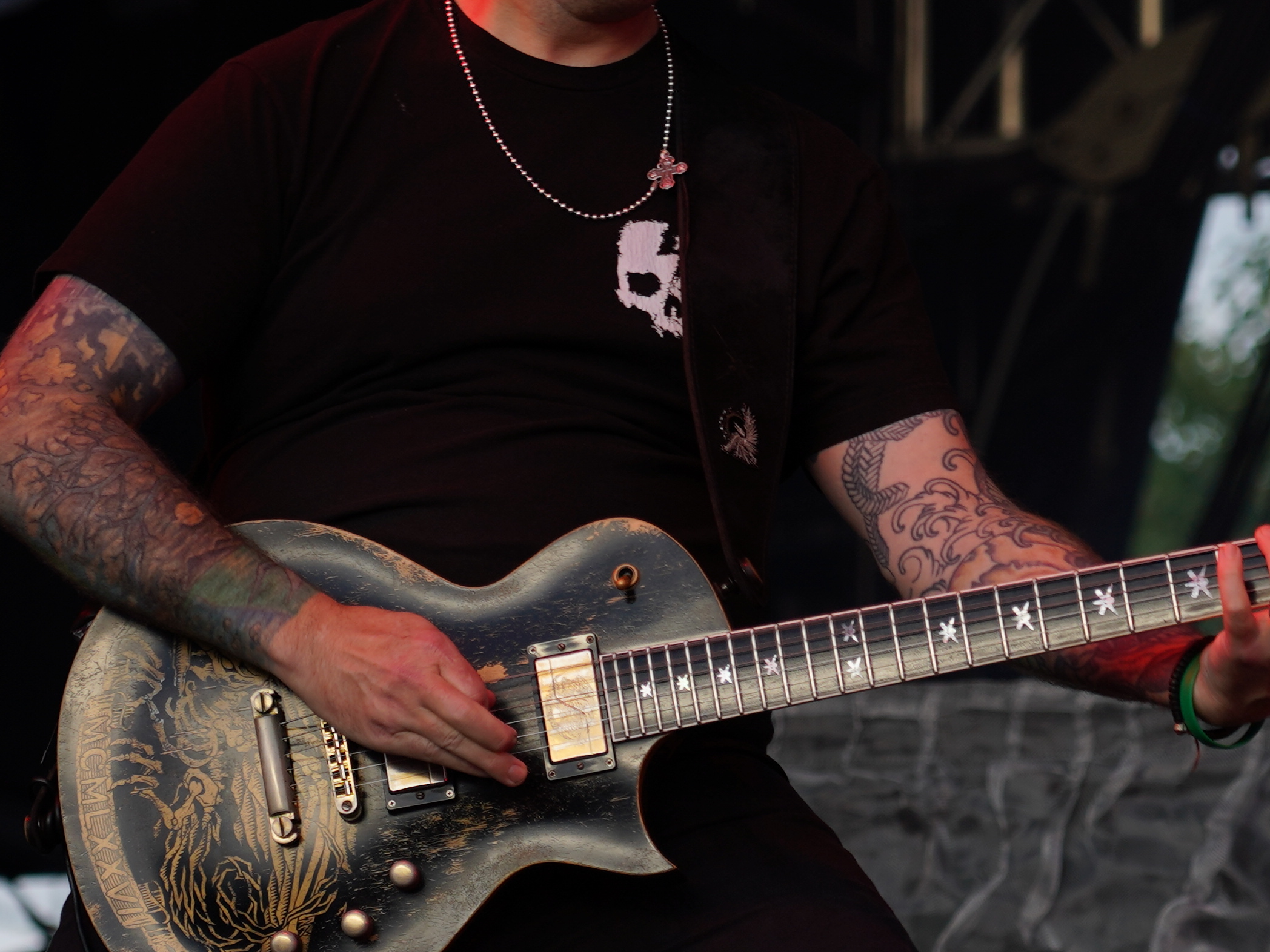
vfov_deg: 5.1
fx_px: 10603
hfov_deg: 6.9
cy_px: 524
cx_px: 815
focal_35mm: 289
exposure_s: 1/125
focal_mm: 105
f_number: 4
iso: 100
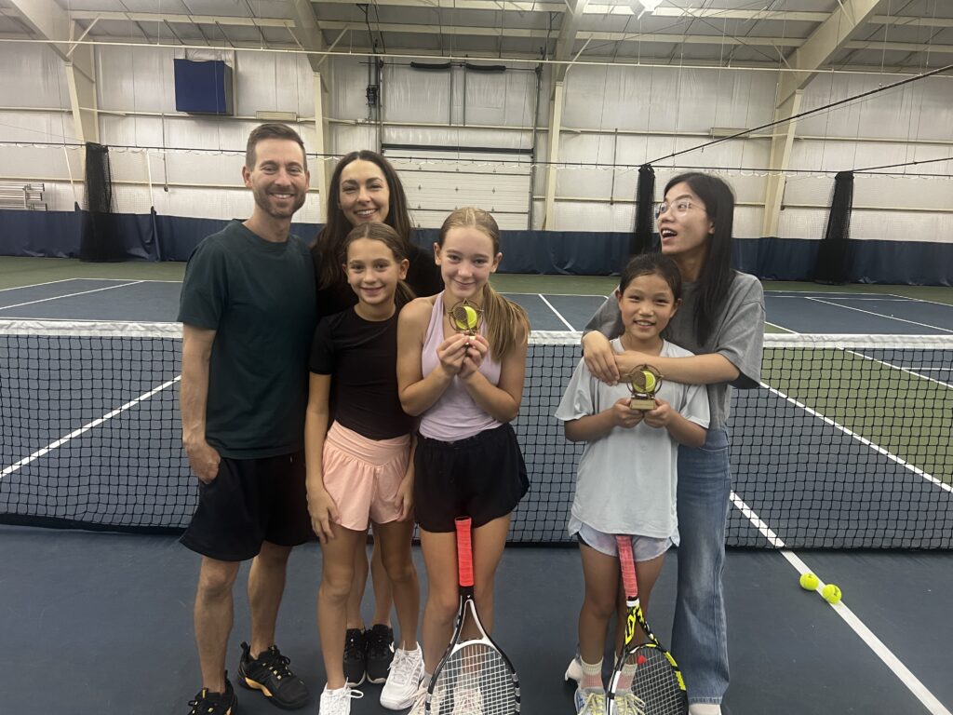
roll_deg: -2.7
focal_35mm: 26
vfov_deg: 53.1
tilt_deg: -10.9
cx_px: 476
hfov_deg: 67.3
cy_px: 358
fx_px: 716
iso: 250
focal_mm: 5.7
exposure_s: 1/60
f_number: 1.5
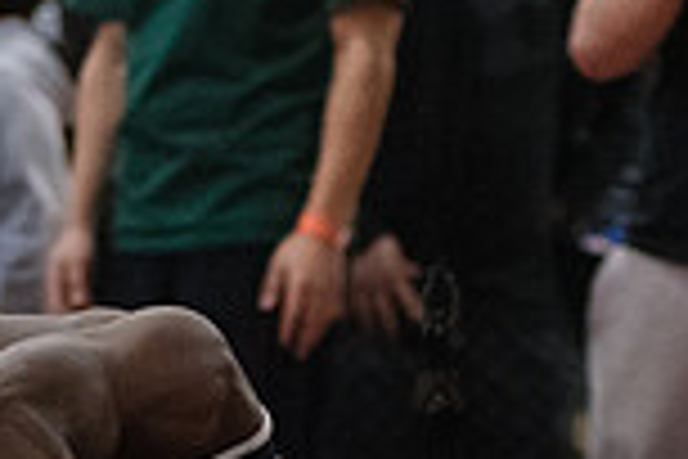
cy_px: 720
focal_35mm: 432
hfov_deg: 4.8
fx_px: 8255
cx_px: -105
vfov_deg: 3.2
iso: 8000
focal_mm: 92
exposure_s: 1/500
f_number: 3.5
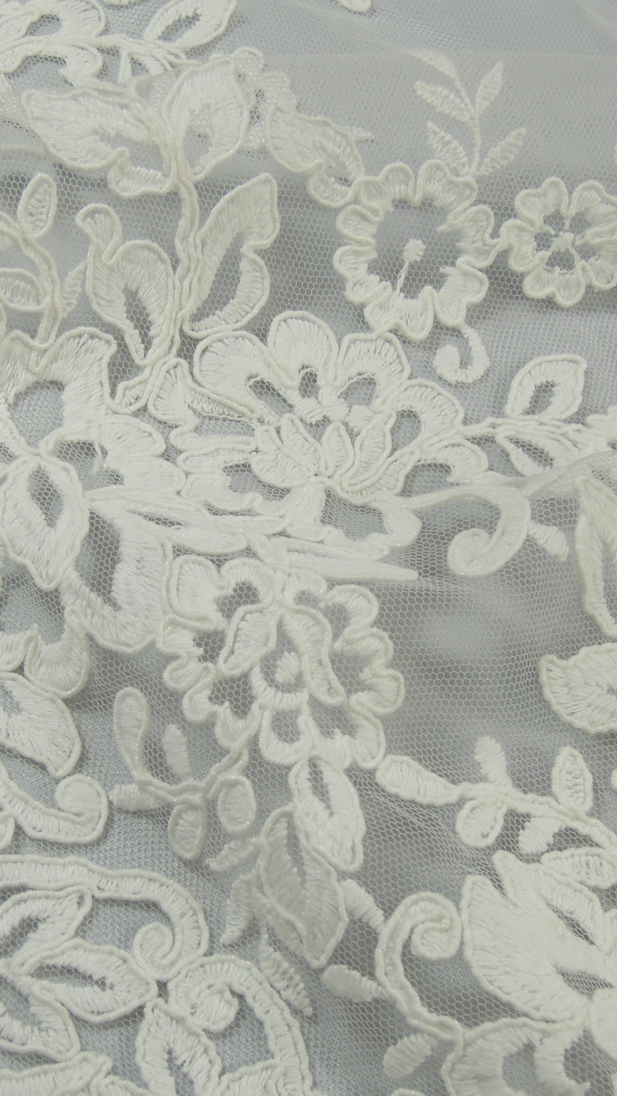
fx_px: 1920
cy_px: 547
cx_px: 155
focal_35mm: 66
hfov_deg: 18.1
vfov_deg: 31.9
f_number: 3.5
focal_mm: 8.1
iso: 160
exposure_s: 1/100
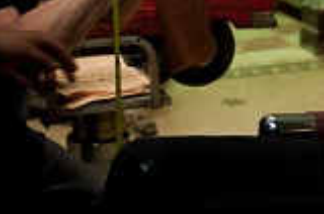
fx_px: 1177
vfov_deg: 10.2
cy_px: -55
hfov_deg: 15.6
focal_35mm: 131
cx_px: 225
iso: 1250
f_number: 2.8
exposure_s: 1/60
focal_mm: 42
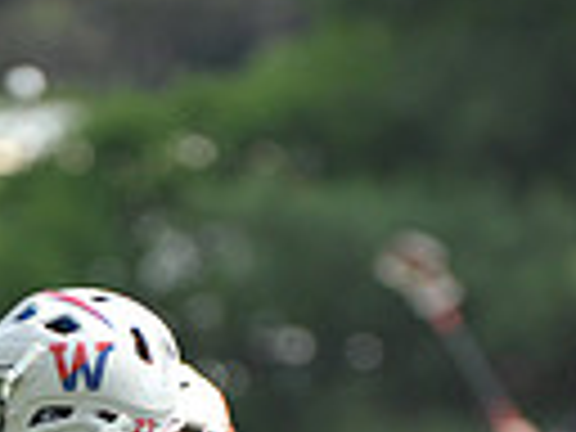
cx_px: 135
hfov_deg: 1.5
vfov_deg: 1.1
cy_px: 765
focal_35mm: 1304
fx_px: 21698
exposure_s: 1/2500
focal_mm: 300
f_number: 4
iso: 640
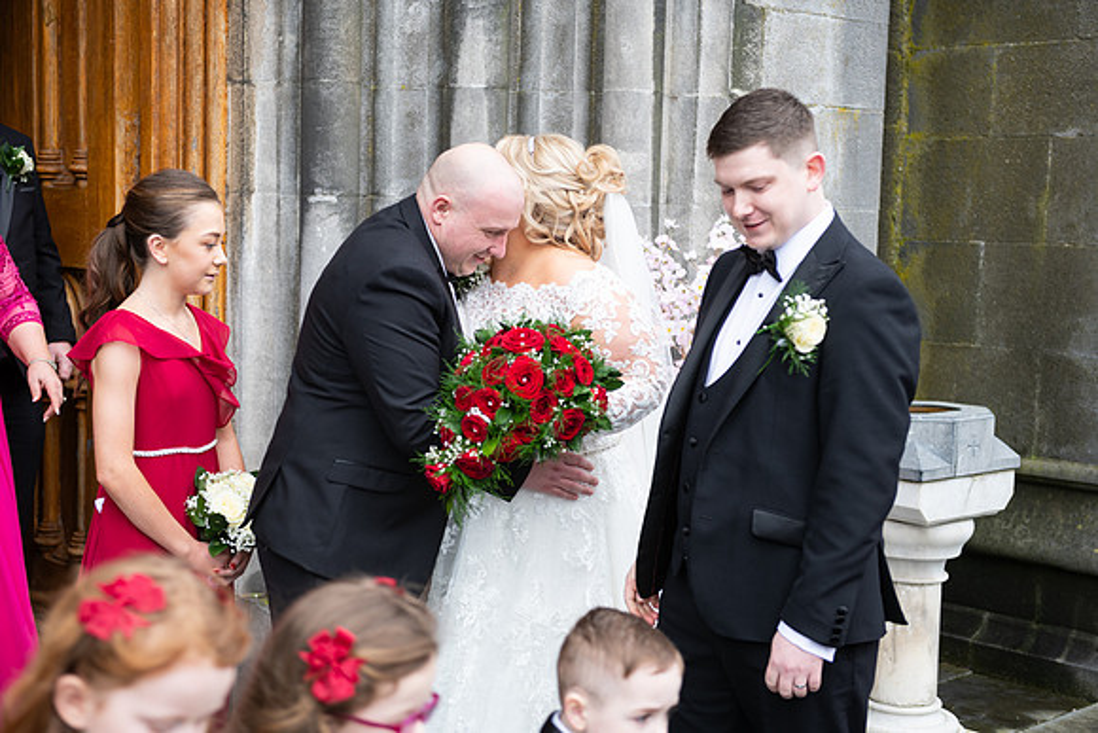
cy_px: 366
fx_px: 1678
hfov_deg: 36.2
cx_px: 549
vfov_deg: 24.6
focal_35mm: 55
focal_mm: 55
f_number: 3.5
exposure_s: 1/160
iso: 125
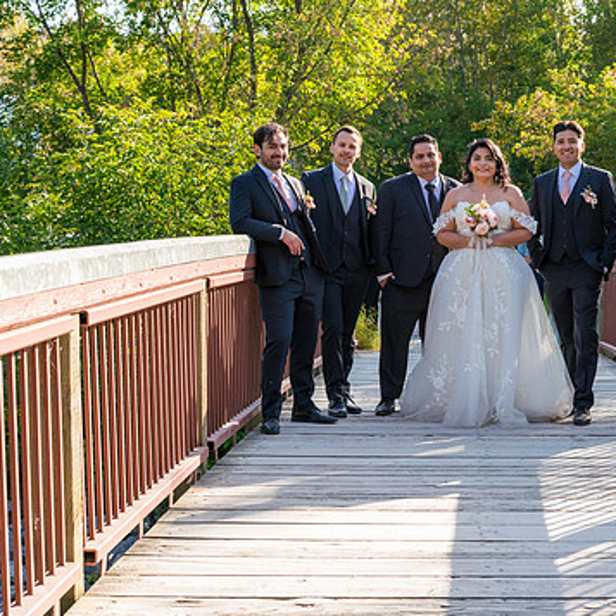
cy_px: 301
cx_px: 475
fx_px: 1309
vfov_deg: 26.5
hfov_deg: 26.1
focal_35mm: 65
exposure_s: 1/250
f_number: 5
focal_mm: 47
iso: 250
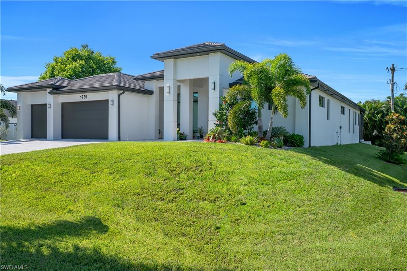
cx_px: 204
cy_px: 136
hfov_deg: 61.9
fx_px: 339
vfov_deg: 43.6
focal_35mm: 30
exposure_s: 1/250
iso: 100
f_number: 8
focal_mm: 20
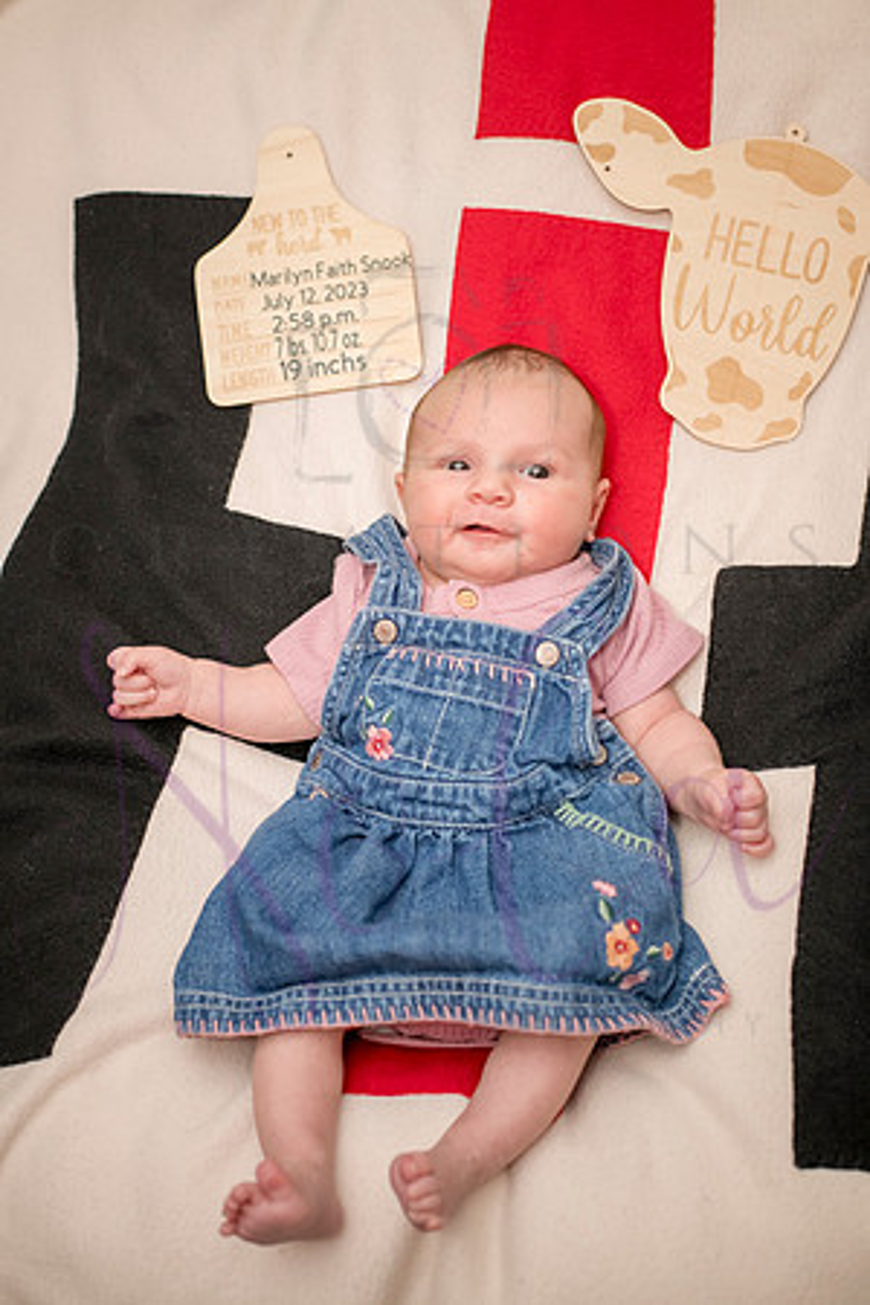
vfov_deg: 39.6
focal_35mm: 50
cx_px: 435
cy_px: 652
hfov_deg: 27.0
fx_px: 1812
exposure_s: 1/250
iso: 800
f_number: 4
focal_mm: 50
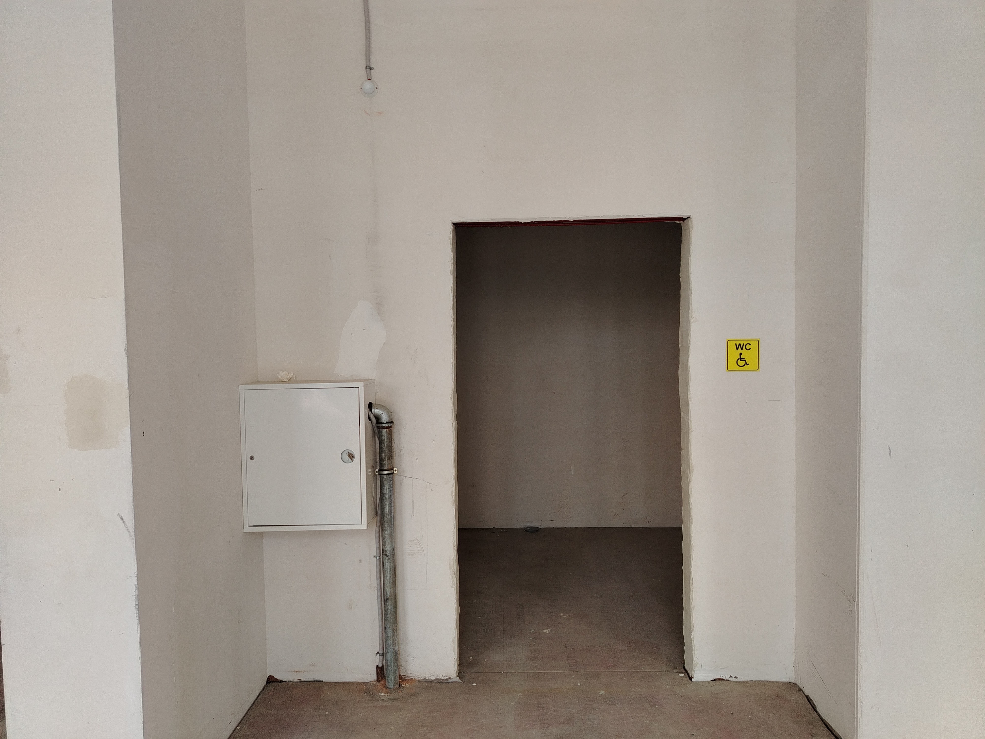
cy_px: 370
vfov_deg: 56.8
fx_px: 683
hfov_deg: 71.6
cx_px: 492
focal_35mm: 24
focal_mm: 5.25
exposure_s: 1/100
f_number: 1.75
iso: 328
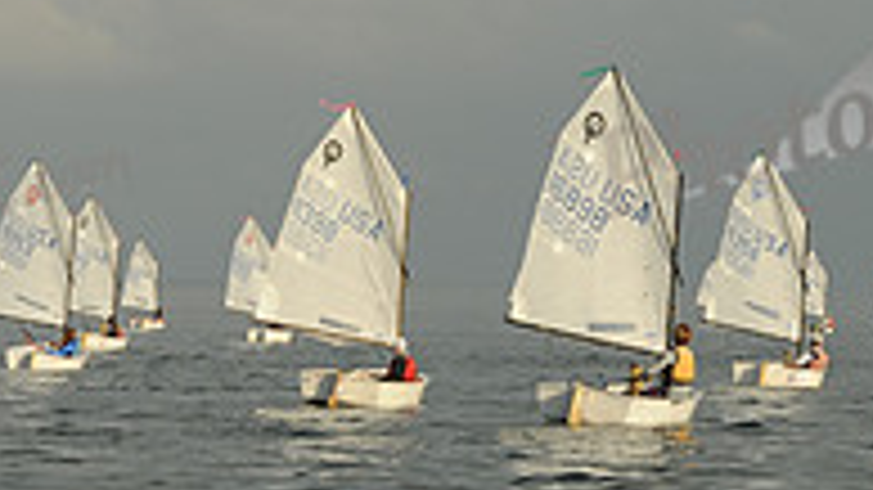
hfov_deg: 9.8
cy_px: -67
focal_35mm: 219
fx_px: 5068
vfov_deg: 5.5
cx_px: 364
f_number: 11
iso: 250
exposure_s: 1/640
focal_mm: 70
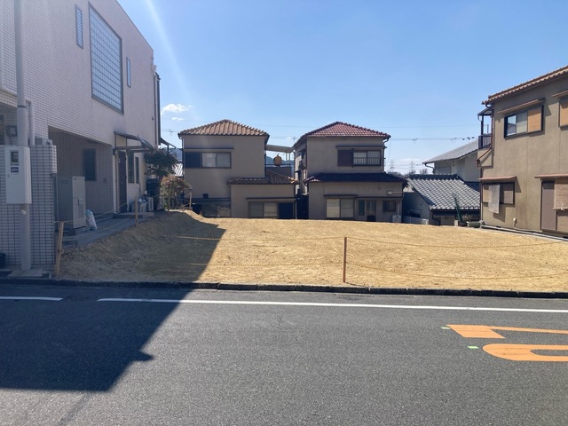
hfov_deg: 63.4
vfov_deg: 49.7
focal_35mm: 28
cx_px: 284
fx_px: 459
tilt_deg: -2.3
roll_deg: +0.0
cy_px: 213
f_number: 1.8
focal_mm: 3.99
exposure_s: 1/2703
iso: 20
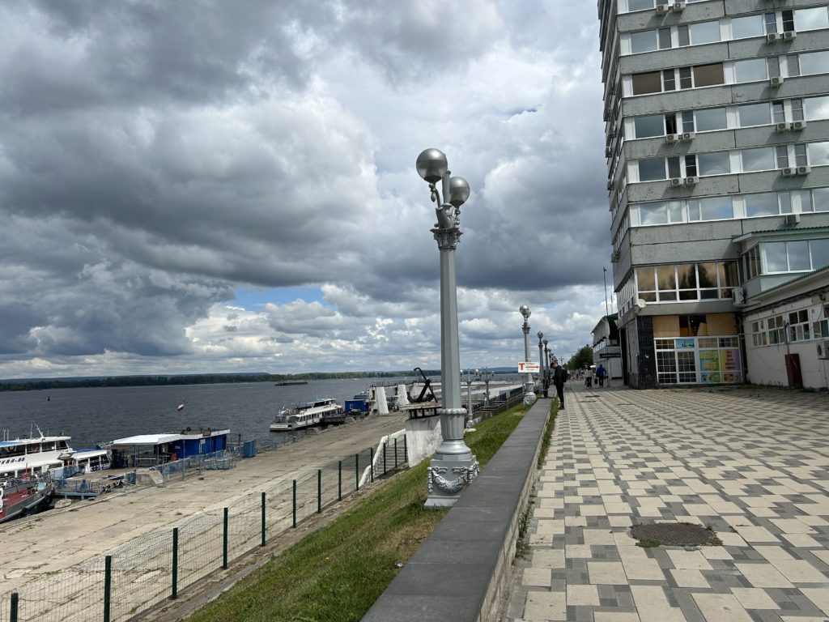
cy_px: 311
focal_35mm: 26
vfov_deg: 53.1
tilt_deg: +6.4
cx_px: 414
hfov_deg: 67.3
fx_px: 623
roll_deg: +2.4
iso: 50
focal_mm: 5.7
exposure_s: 1/8696
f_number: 1.5
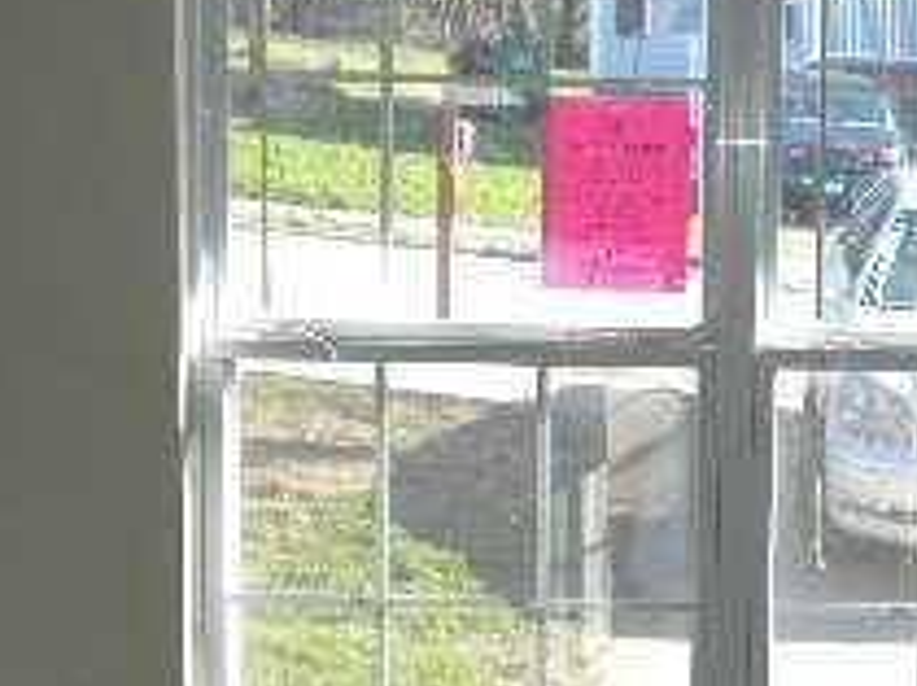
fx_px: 2990
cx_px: 825
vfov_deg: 13.0
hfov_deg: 17.2
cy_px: 564
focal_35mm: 113
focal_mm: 6.6
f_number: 3.5
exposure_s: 1/164
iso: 91
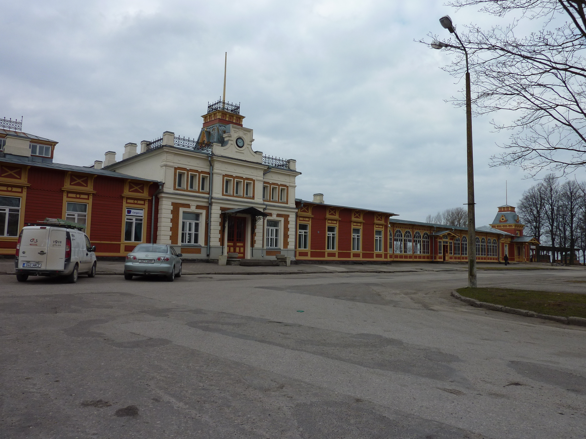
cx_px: 293
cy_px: 220
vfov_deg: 54.9
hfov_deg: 69.4
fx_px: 423
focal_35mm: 25
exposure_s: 1/400
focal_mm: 4.1
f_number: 5
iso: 80
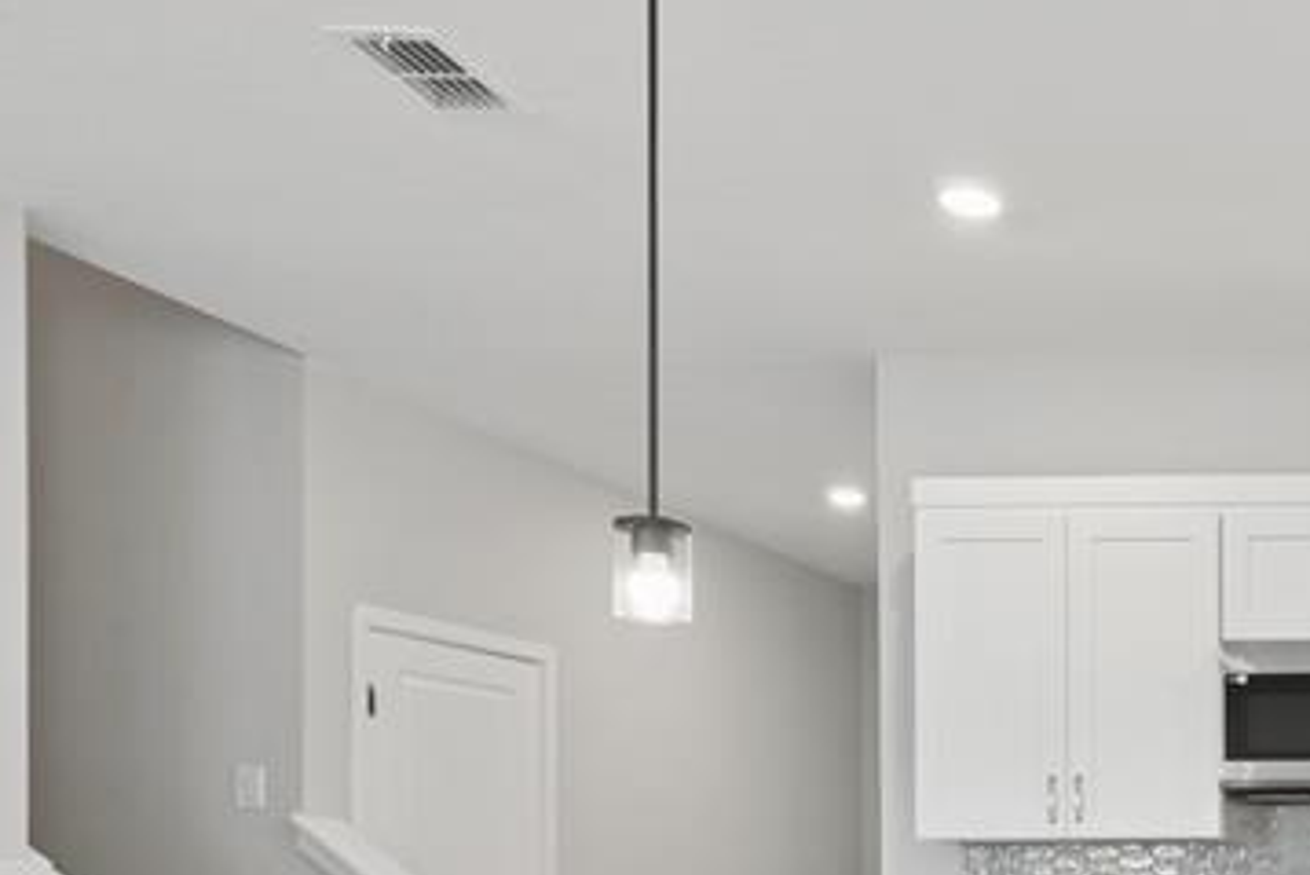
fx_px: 1456
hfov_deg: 38.2
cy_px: 864
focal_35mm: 40
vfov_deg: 31.1
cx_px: 1511
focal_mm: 14
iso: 100
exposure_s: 1/5
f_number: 9
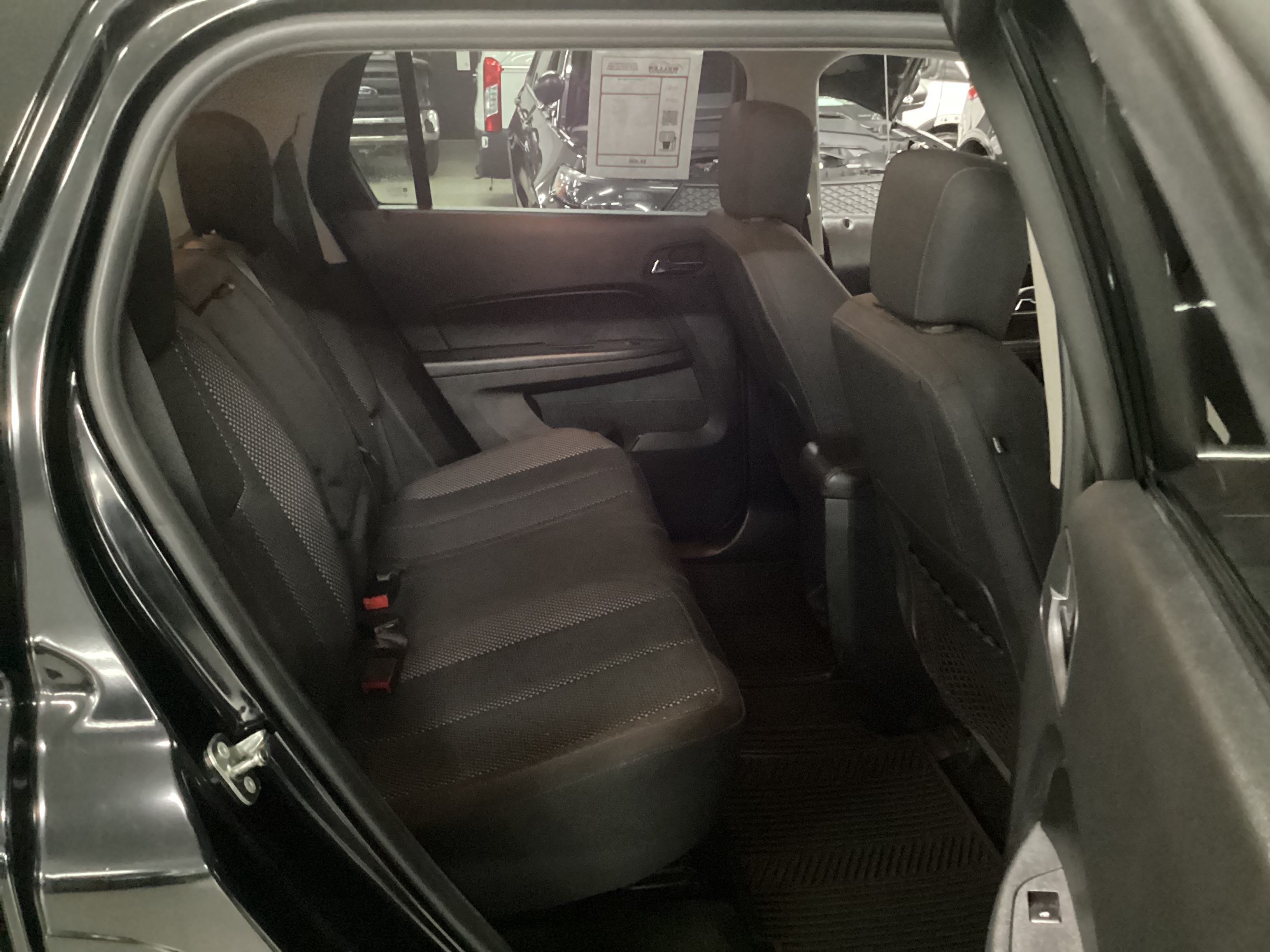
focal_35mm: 31
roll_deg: +0.4
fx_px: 1137
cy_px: 476
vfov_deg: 45.4
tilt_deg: -22.6
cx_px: 635
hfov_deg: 58.4
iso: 800
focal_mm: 3.3
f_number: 2.4
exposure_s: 1/15
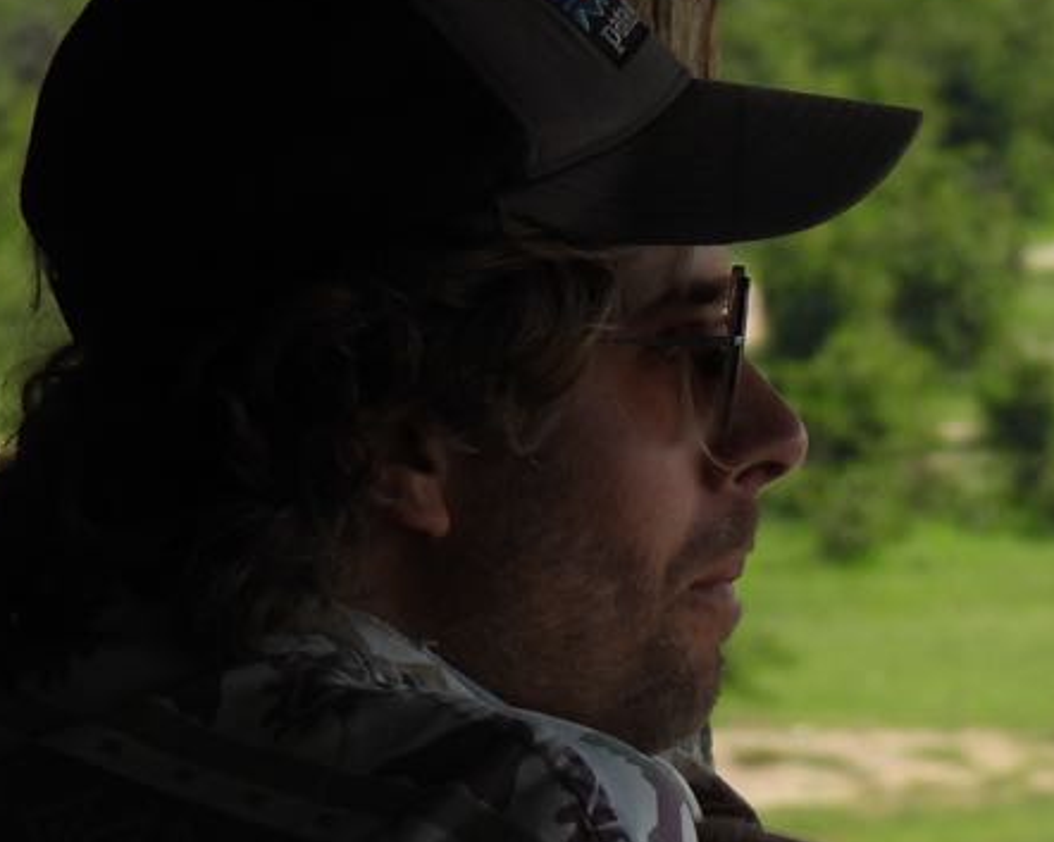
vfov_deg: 2.4
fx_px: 19702
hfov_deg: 3.1
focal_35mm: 632
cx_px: 1137
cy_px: 784
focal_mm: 39.3
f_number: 4.5
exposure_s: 1/640
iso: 100
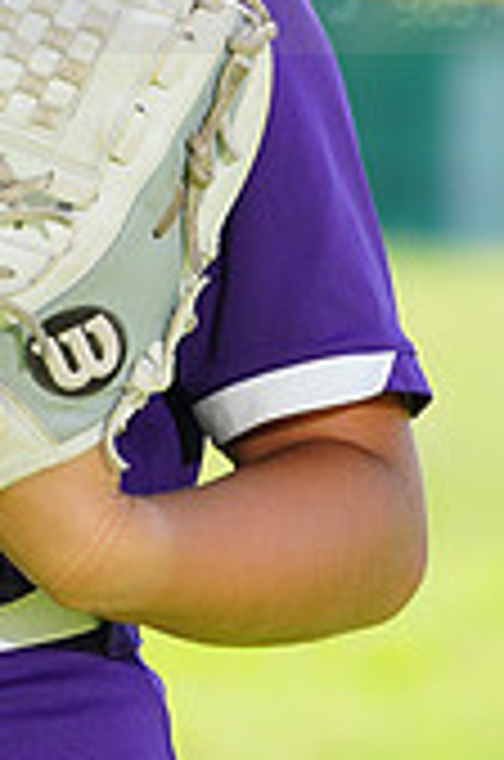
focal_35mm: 1032
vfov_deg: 2.0
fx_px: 21760
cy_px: -90
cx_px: -189
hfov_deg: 1.3
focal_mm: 300
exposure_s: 1/160
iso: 200
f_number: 9
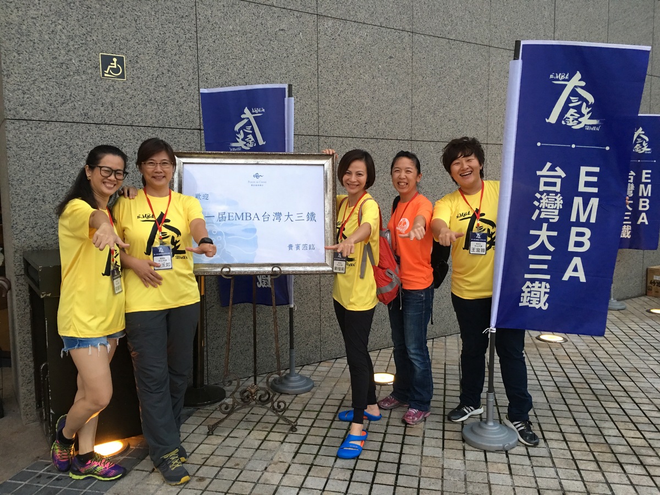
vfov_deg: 48.2
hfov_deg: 61.7
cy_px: 248
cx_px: 330
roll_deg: -0.2
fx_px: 553
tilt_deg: -6.3
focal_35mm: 29
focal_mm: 4.15
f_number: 2.2
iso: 64
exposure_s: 1/15
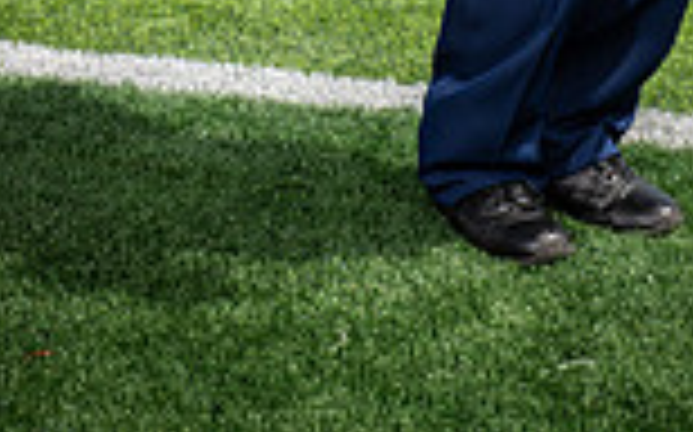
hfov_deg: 14.0
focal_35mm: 149
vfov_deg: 8.1
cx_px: 446
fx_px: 2812
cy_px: -576
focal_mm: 50
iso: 125
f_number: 7.1
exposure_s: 1/400
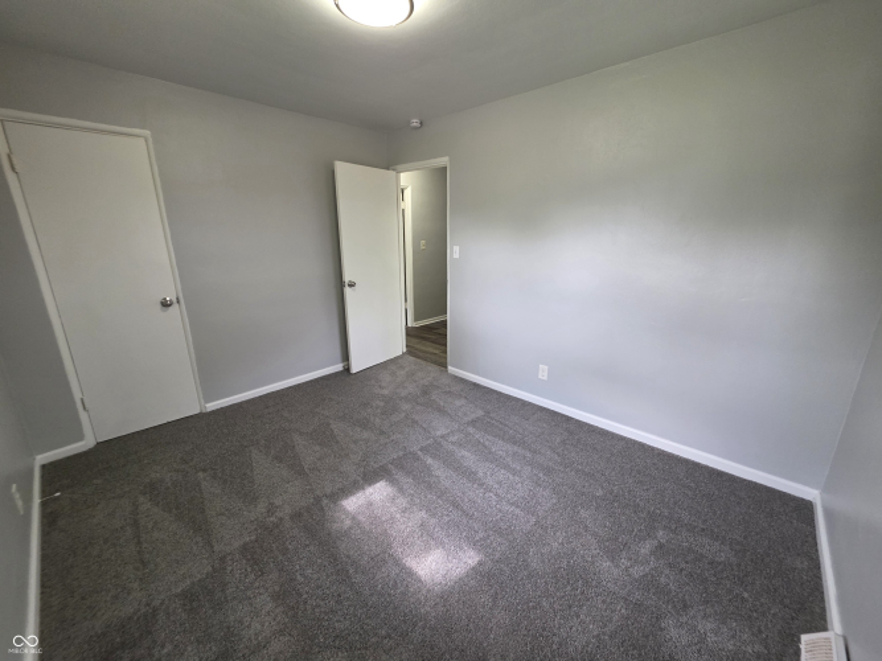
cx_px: 441
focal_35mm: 13
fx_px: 331
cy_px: 330
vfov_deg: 89.9
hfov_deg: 106.2
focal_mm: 2.2
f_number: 1.9
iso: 320
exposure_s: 1/120
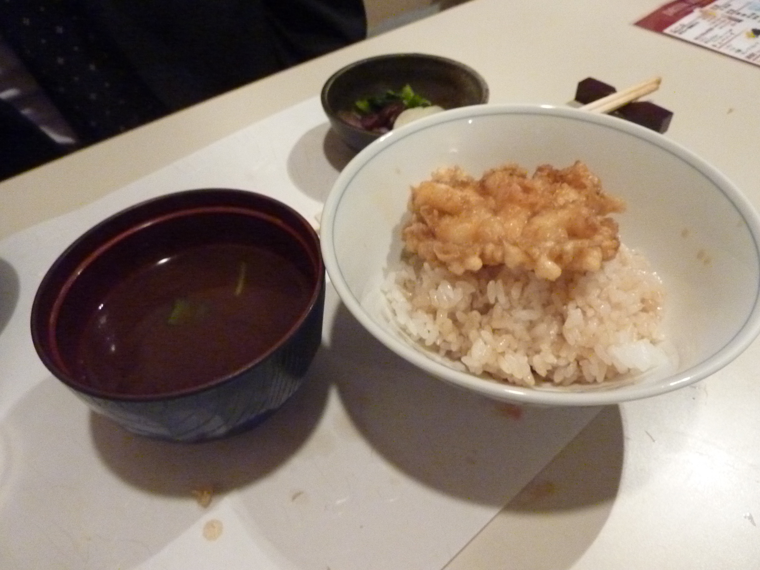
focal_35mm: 25
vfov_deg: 54.9
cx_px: 380
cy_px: 285
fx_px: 549
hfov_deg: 69.4
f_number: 3.3
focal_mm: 4.1
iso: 800
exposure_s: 1/40
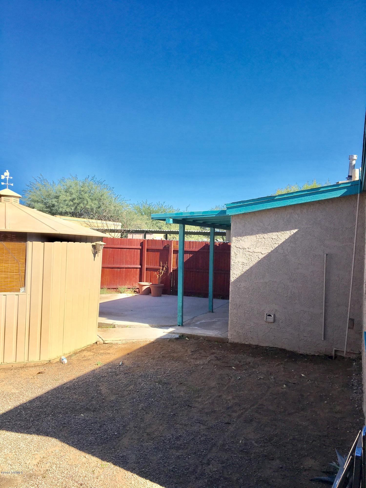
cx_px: 183
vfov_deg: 61.7
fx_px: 409
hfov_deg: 48.2
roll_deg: -2.4
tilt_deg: +0.2
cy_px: 244
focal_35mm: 29
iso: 25
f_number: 2.2
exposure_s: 1/1672
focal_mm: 4.15
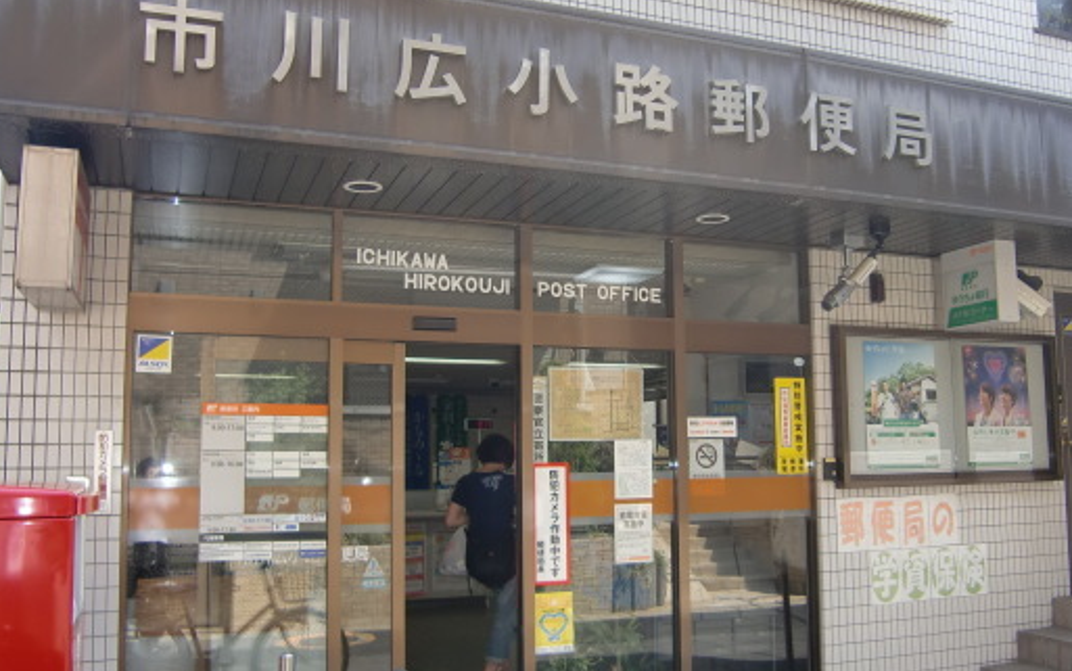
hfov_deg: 52.7
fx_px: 1081
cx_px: 583
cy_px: 357
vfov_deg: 34.5
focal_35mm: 37
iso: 64
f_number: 2.6
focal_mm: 4.9
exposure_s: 1/200
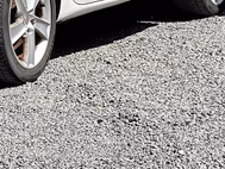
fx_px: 1698
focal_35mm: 261
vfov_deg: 5.6
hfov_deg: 7.5
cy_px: -114
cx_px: -60
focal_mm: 9
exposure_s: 1/704
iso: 32
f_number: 2.8
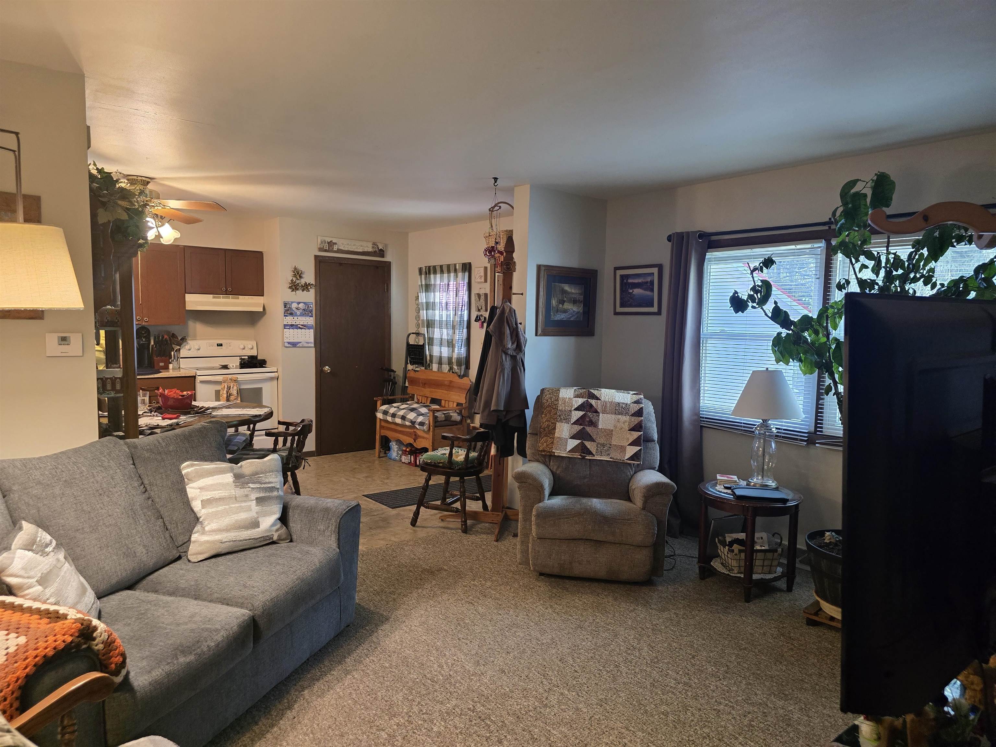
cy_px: 374
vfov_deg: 58.9
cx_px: 498
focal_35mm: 23
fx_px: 662
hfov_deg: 73.9
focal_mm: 6.3
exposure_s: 1/120
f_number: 1.7
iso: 800
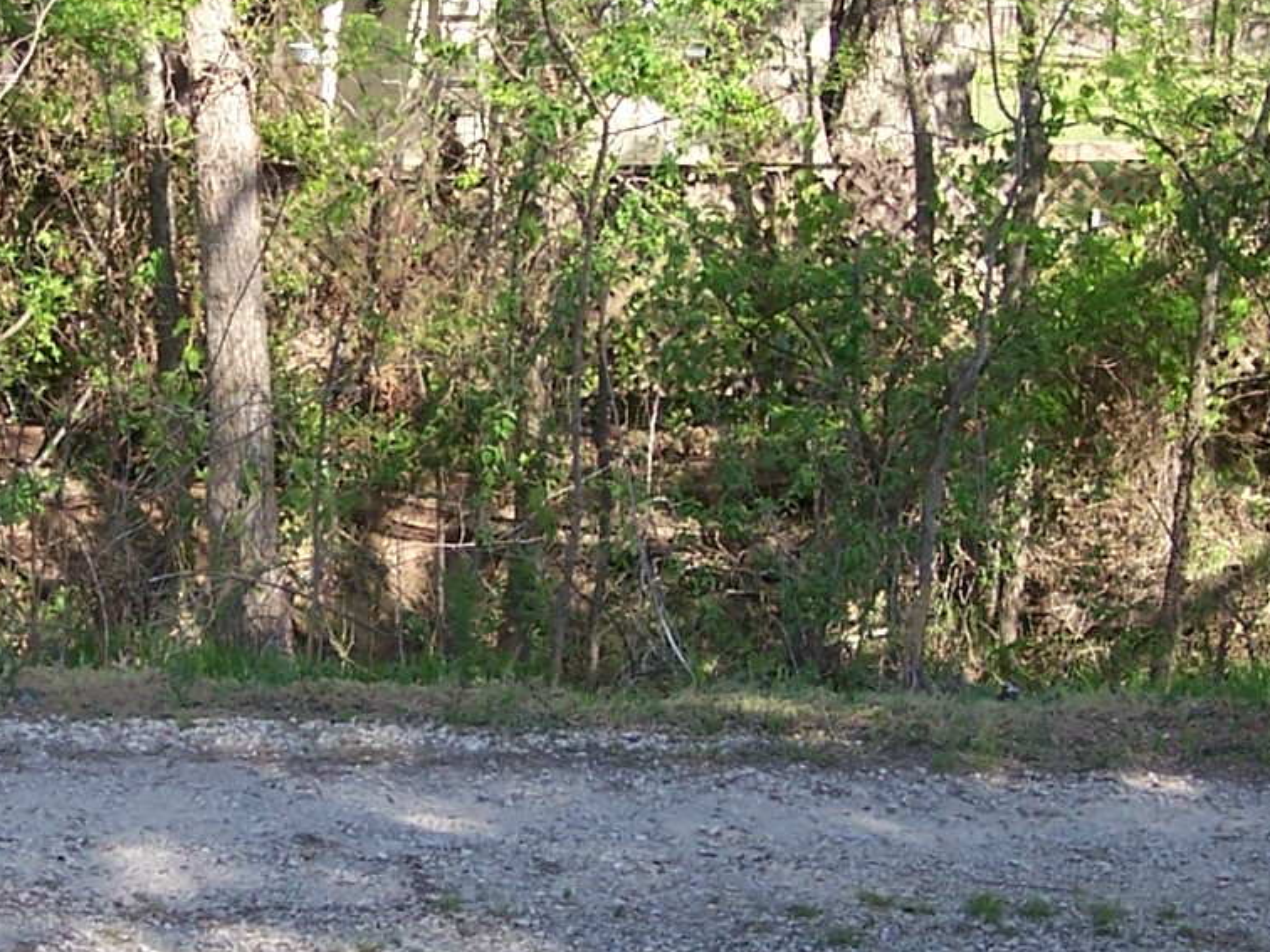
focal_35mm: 103
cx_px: 395
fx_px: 3779
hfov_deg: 19.0
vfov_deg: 14.4
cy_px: 526
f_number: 2.8
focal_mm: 6.3
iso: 80
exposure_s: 1/320
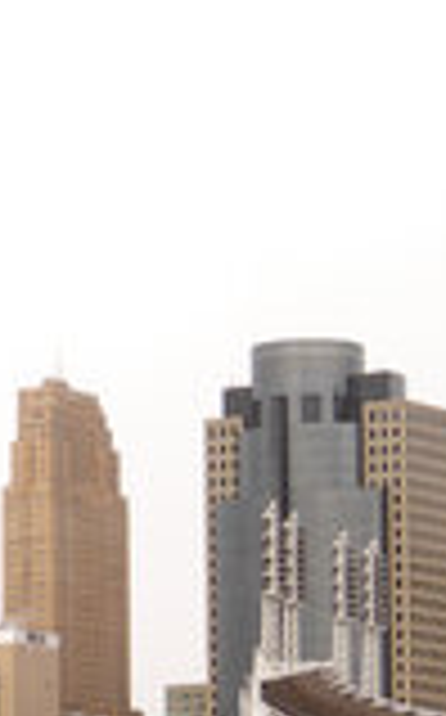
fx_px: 4232
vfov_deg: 9.7
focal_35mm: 217
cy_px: 394
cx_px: -315
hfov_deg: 5.9
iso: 100
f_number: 2.8
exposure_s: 1/2000
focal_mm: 33
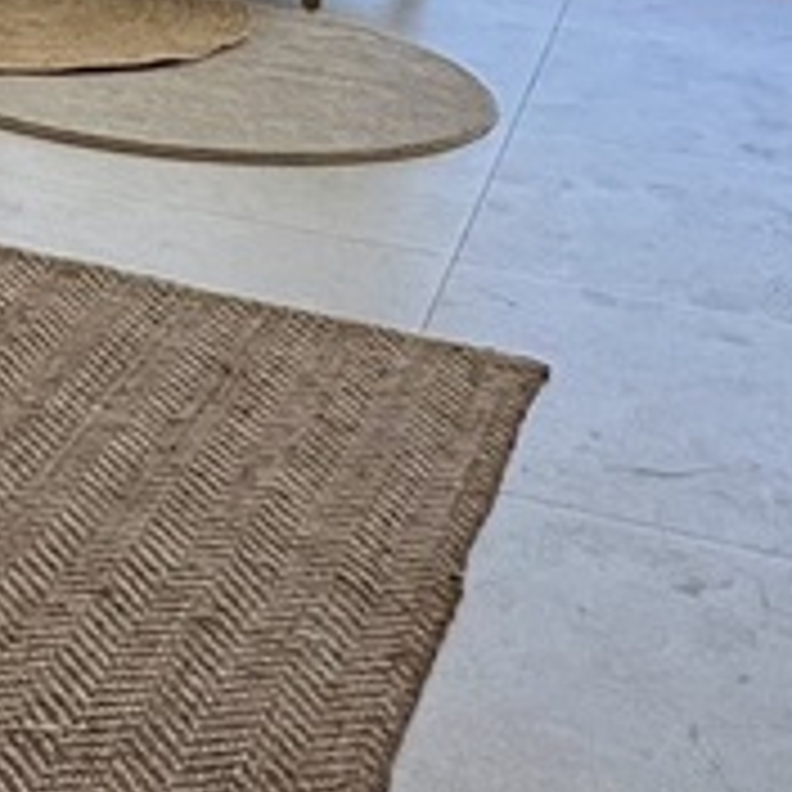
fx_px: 2330
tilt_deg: -0.4
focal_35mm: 90
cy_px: -544
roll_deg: -0.8
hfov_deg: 16.4
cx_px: -608
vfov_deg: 16.7
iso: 100
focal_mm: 2.22
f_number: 2.2
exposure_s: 1/501
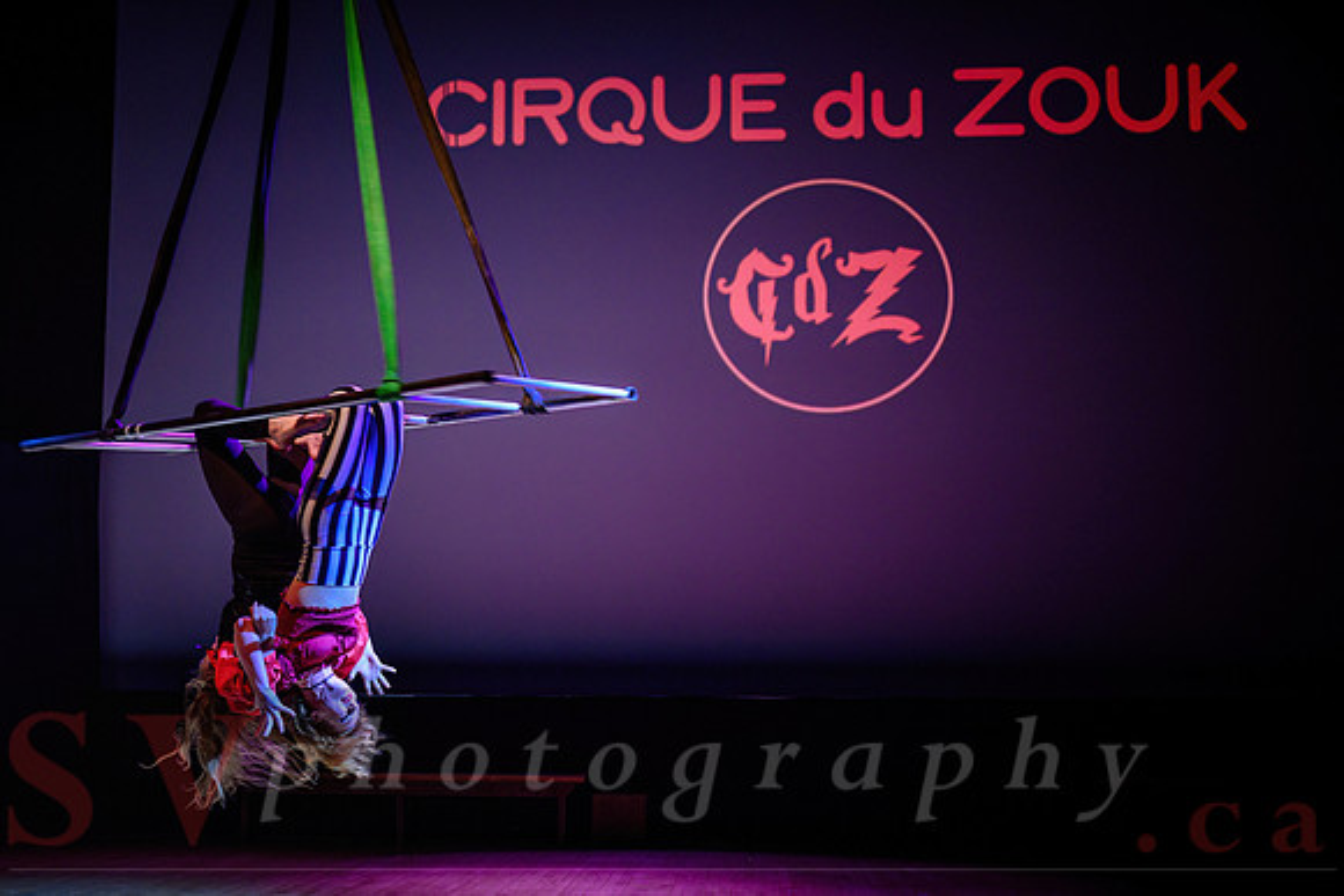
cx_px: 592
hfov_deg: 40.1
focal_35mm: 49
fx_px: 1838
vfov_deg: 27.4
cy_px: 501
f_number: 2.8
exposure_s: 1/160
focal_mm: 44
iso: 1250
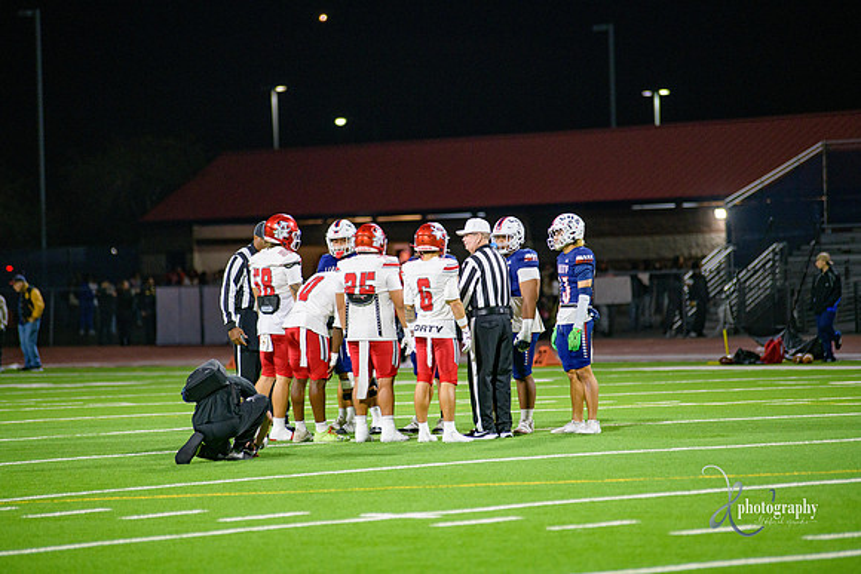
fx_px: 4784
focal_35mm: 200
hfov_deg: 10.3
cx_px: 430
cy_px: 287
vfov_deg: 6.9
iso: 1250
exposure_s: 1/320
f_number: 2.8
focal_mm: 200
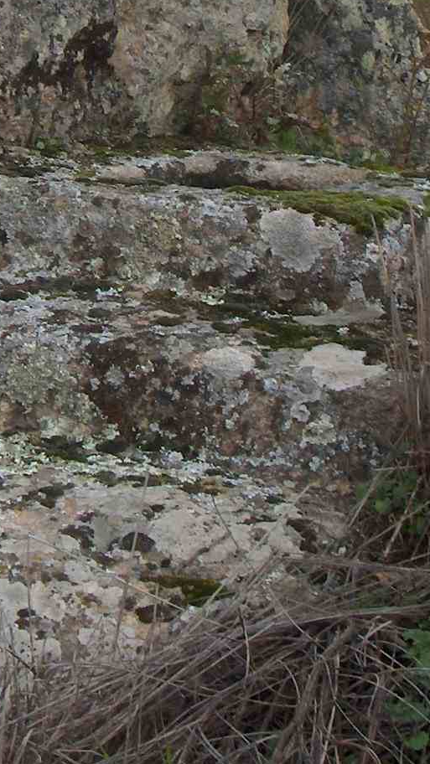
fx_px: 2453
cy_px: -158
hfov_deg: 10.0
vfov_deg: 16.9
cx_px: 14
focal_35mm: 121
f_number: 4.8
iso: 100
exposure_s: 1/405
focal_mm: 8
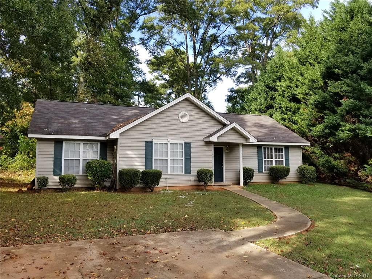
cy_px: 140
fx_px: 279
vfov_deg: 53.1
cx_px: 186
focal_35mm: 26
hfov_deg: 67.3
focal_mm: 4.25
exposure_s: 1/530
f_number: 1.7
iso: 50
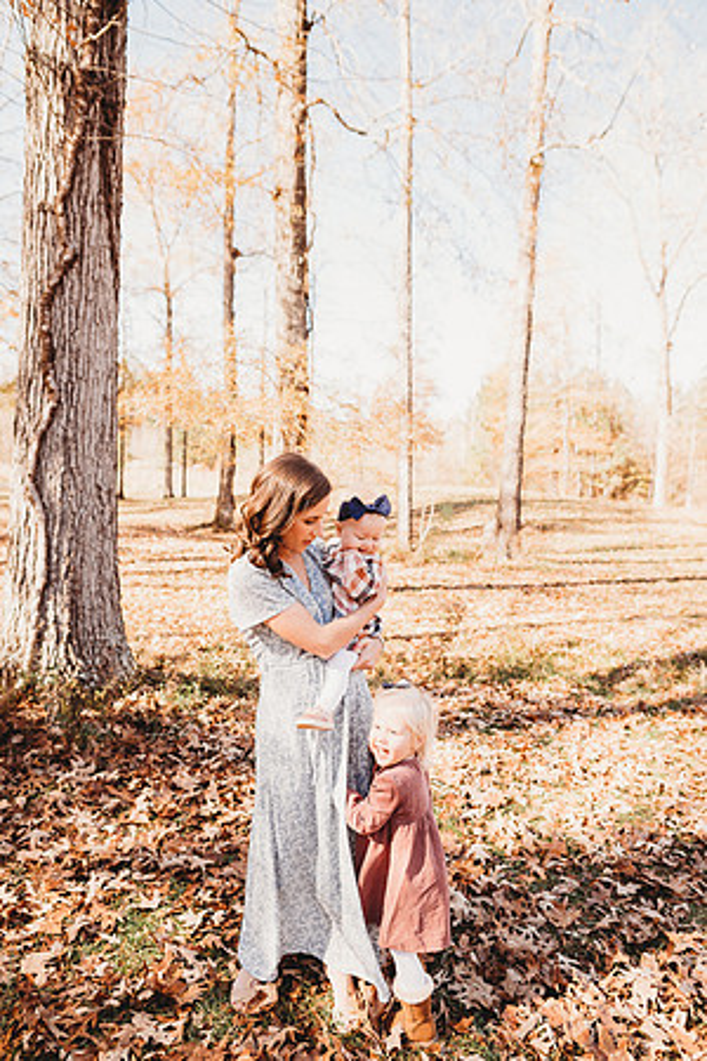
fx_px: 707
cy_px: 530
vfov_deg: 73.7
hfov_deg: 53.1
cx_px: 354
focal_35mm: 24
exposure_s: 1/250
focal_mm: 24
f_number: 2.8
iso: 100
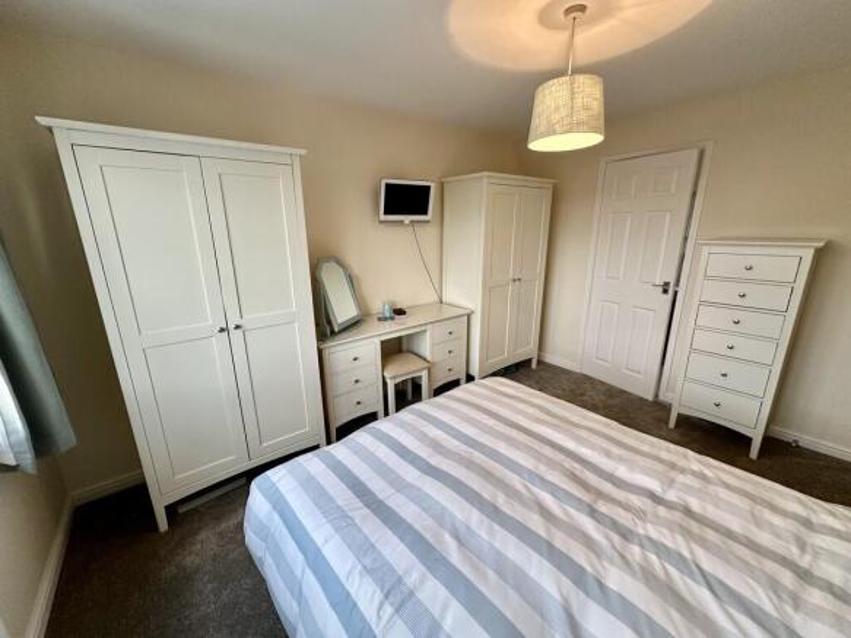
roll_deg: +0.4
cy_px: 319
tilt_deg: -15.6
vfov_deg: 85.7
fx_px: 344
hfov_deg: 102.1
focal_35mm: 14
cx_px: 426
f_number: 2.2
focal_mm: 2.22
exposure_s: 1/100
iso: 200
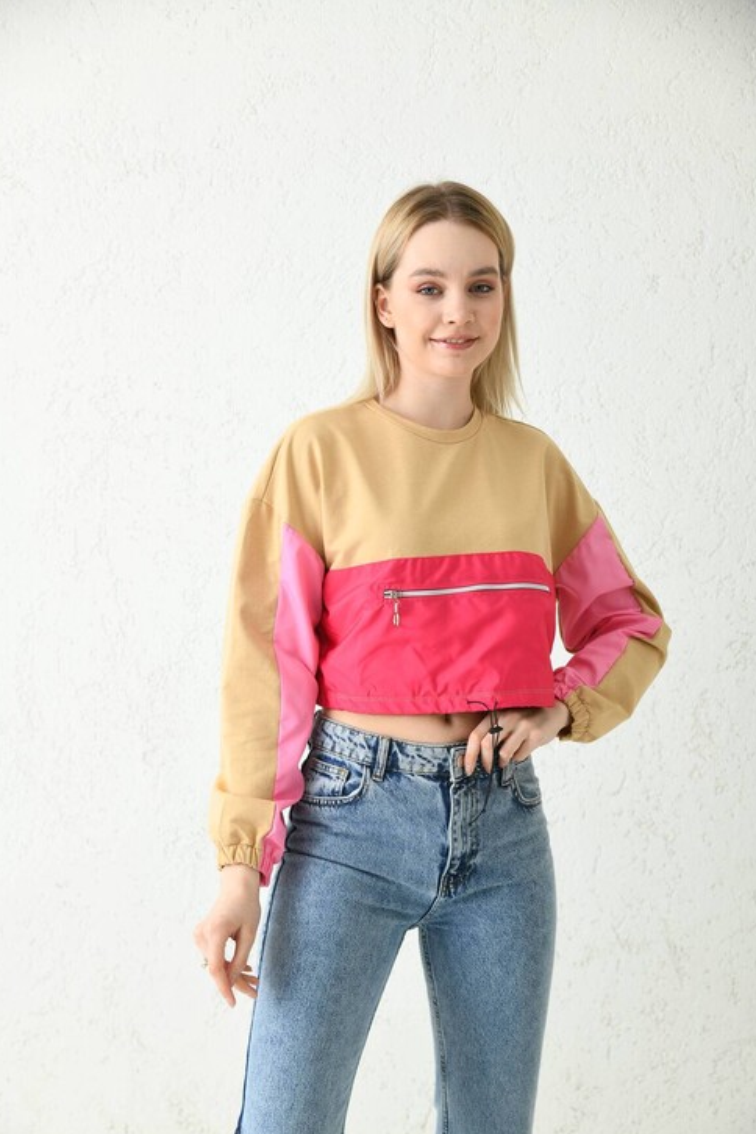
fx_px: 1953
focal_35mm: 62
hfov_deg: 21.9
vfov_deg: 32.4
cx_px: 381
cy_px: 584
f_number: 5.6
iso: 100
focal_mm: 60
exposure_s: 1/160
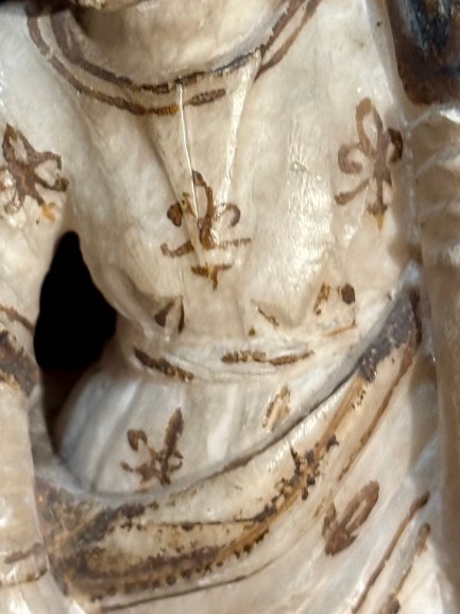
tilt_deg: -10.4
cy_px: 45
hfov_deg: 13.6
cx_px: 96
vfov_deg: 17.9
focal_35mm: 108
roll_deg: -0.5
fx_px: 1915
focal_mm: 5.96
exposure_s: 1/33
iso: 160
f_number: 1.6
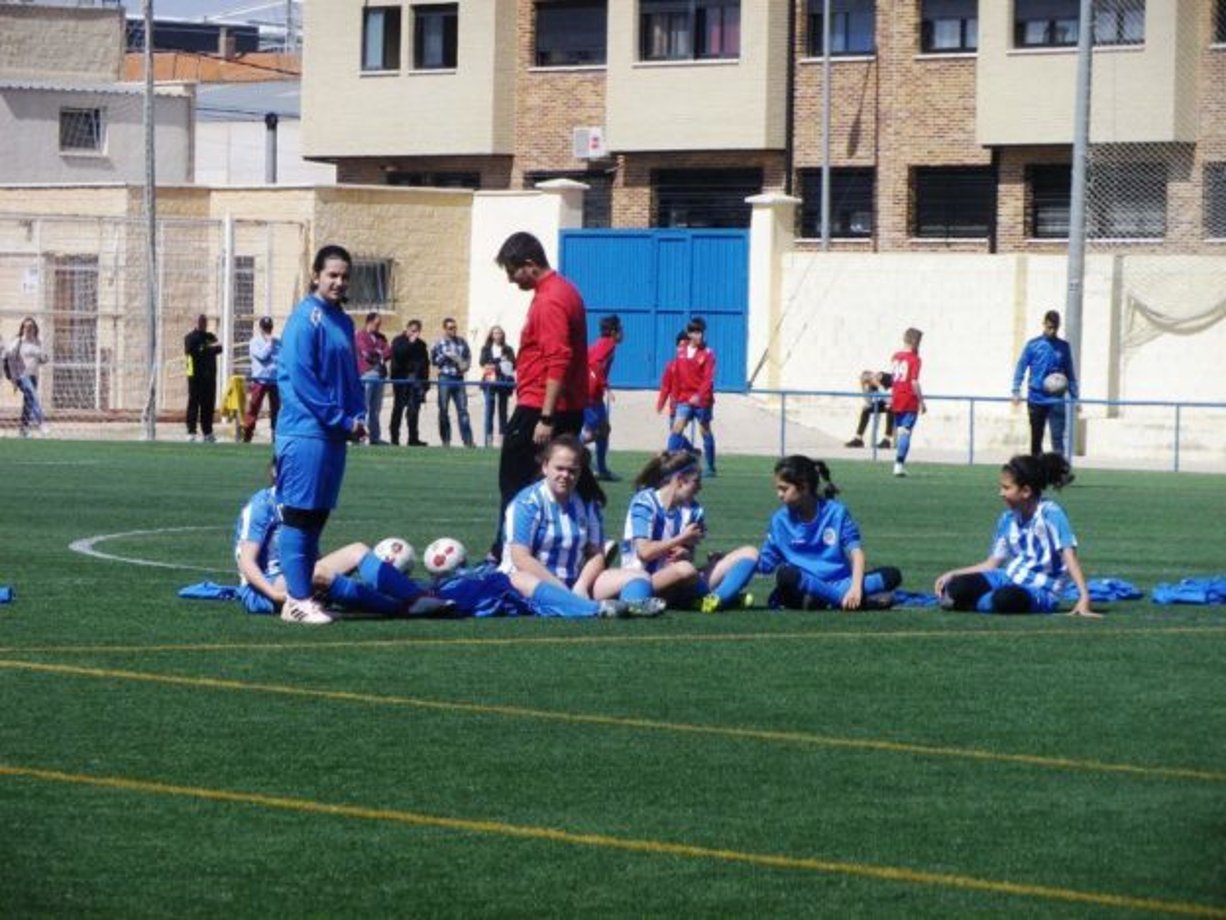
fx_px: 6694
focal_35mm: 189
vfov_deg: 7.9
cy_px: 460
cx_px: 613
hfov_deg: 10.5
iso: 80
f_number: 5.3
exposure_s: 1/640
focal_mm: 33.8
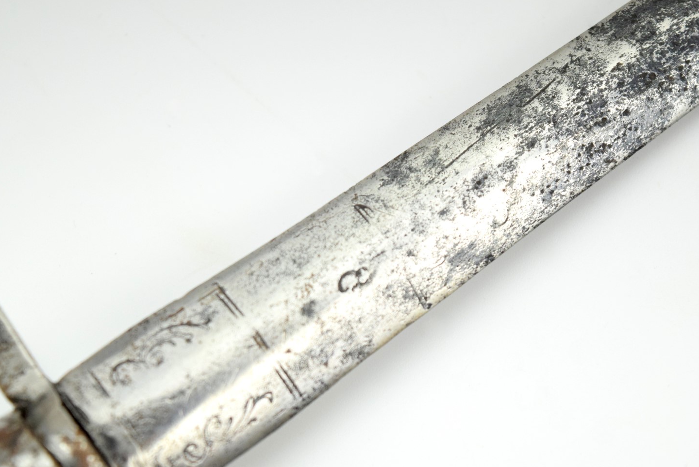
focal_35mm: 93
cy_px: 218
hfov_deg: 22.0
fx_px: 1799
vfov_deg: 14.8
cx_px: 348
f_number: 5.6
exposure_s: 1/2000
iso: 1600
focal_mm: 55
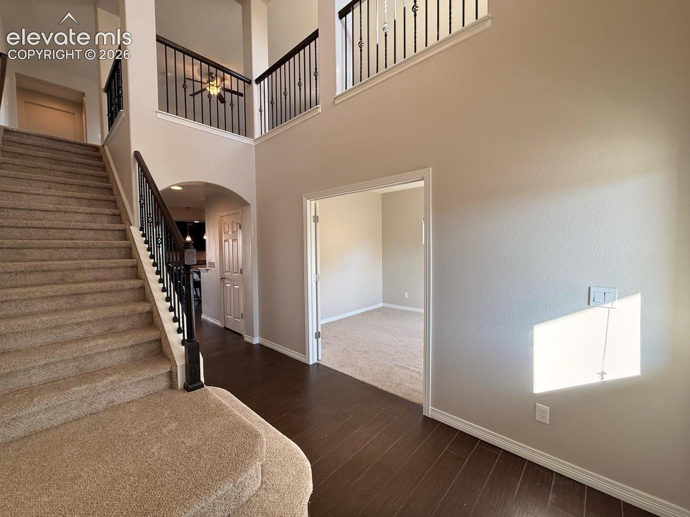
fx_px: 279
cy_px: 258
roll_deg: +1.2
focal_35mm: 14
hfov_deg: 102.1
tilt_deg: -1.9
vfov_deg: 85.7
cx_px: 345
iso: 100
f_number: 2.2
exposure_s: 1/120
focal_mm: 2.22
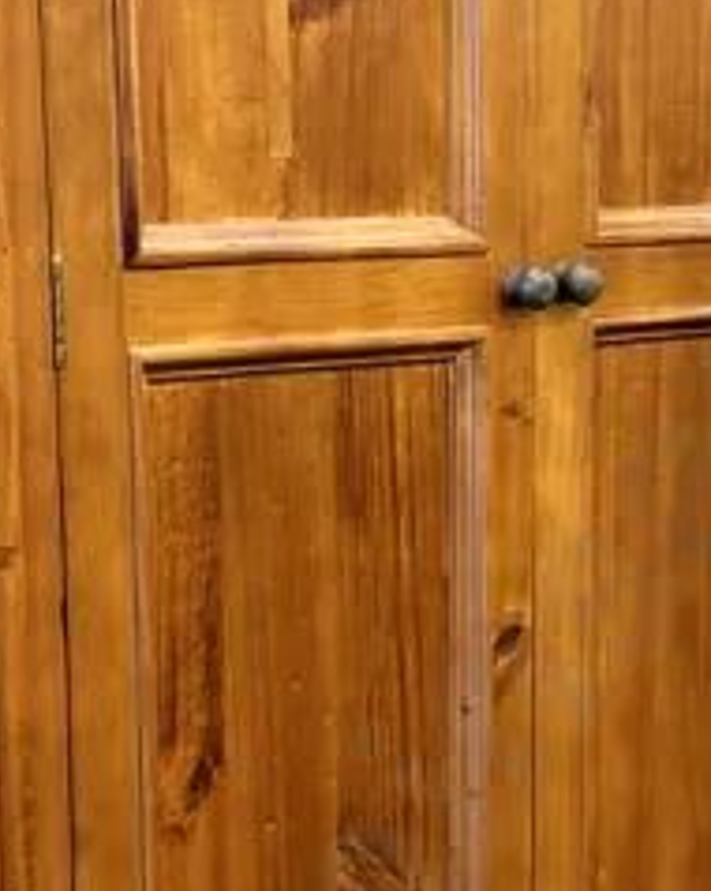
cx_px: 576
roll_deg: -0.1
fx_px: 2660
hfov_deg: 15.1
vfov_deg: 18.9
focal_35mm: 101
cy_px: 636
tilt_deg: -12.2
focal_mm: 6.86
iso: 125
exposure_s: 1/50
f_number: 1.78
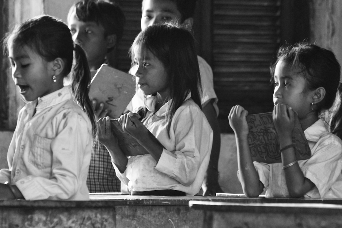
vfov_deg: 3.5
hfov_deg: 5.3
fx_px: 3705
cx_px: 171
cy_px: 114
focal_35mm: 390
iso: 400
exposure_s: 1/40
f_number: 7.1
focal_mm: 260
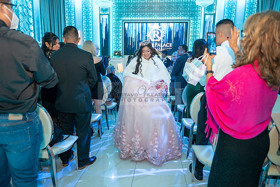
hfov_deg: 73.7
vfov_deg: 53.2
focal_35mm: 24
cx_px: 140
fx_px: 187
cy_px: 94
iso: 1600
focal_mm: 24
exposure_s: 1/125
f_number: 2.8
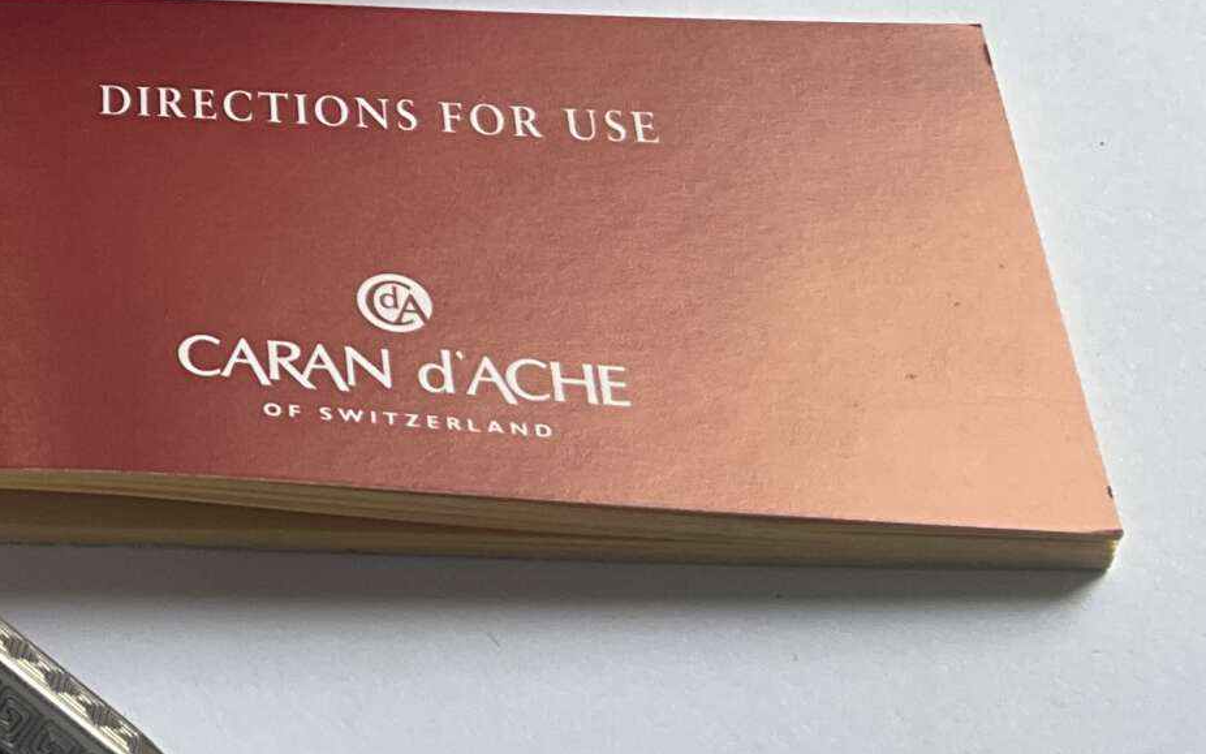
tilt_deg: -50.7
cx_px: -357
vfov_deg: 15.1
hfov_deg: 21.9
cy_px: 27
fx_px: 2794
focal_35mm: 85
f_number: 1.8
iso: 20
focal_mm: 3
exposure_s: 1/154
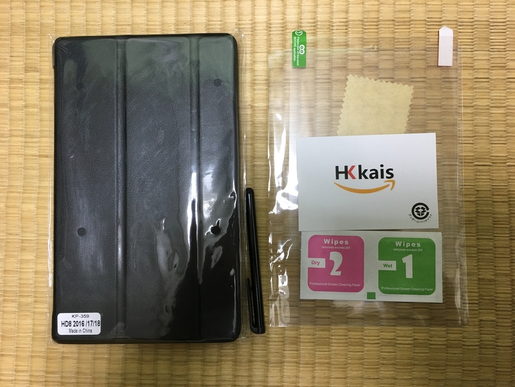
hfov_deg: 61.7
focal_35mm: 29
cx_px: 258
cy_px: 194
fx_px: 431
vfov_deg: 48.2
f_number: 2.2
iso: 100
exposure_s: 1/30
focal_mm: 4.15
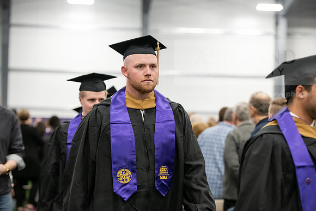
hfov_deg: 20.0
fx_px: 896
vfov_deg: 13.4
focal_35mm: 102
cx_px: 158
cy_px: 106
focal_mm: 102
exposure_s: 1/200
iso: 3200
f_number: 3.2
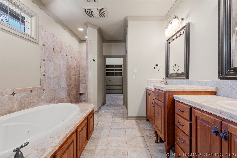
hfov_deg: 96.7
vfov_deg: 73.7
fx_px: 105
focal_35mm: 16
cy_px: 79
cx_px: 118
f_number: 8
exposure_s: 1/1.67
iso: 200
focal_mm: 16
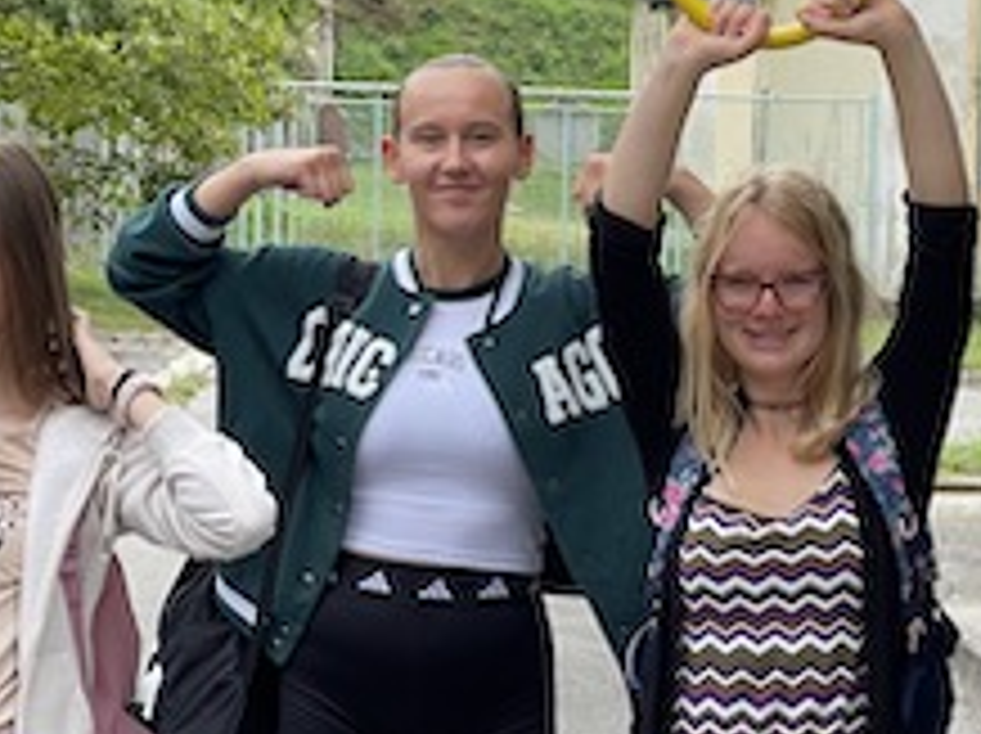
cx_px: 760
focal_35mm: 147
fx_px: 4161
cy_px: 457
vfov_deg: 10.1
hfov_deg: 13.4
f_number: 2.2
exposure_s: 1/217
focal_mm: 7.5
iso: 20
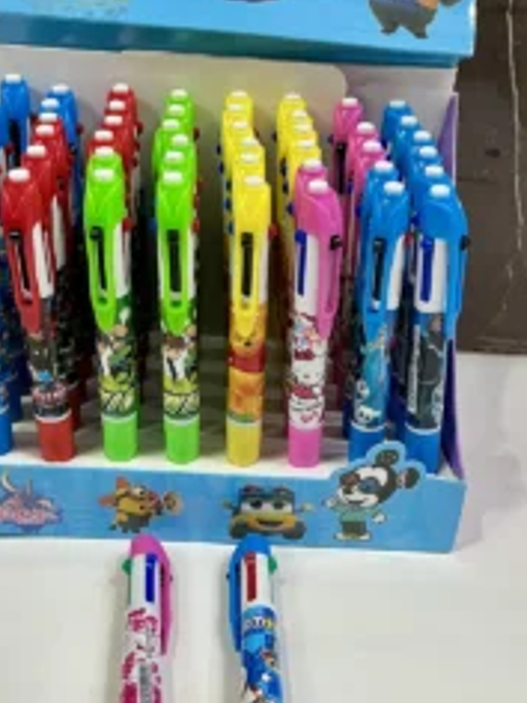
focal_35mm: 44
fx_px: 893
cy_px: 396
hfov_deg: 32.9
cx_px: 241
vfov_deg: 42.9
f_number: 1.6
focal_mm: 5.1
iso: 160
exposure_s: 1/50
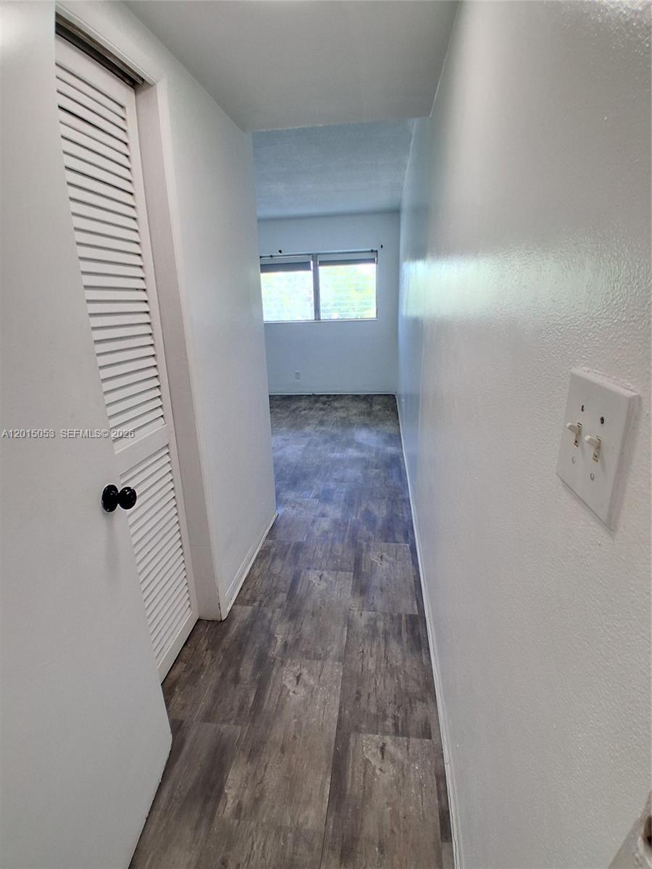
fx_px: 427
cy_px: 434
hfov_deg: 74.7
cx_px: 326
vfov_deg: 91.0
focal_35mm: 17
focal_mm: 1.4
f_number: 2.2
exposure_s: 1/60
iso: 100
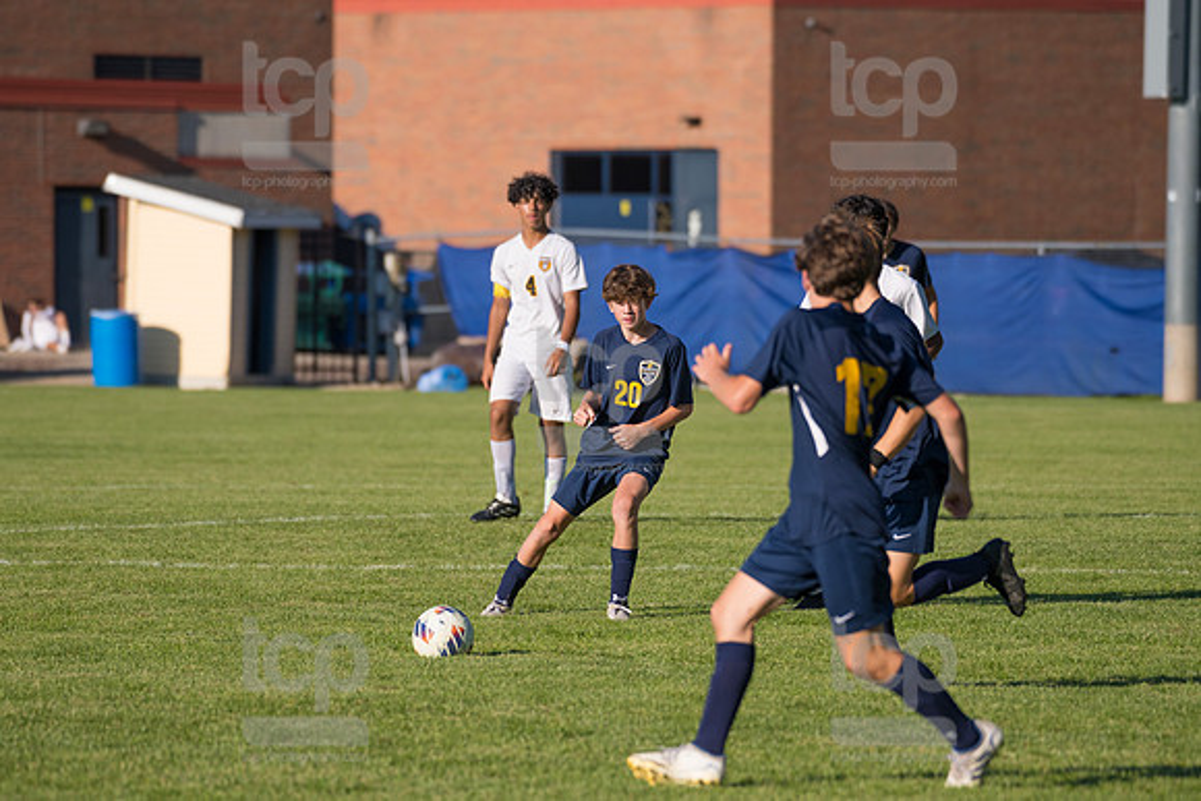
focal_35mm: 280
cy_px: 400
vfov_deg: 4.9
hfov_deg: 7.4
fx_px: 9343
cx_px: 600
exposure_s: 1/2000
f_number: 5.6
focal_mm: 280
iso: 320
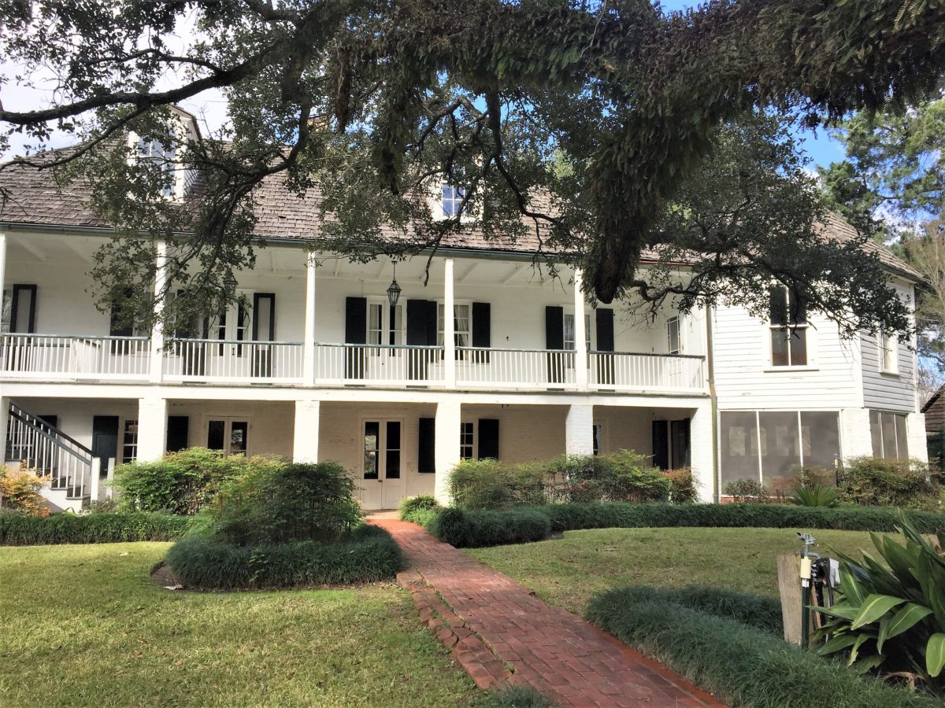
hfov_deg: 61.7
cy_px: 354
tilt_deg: +8.4
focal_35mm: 29
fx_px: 792
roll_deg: +1.1
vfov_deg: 48.2
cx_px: 472
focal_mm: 4.15
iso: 32
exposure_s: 1/942
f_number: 2.2
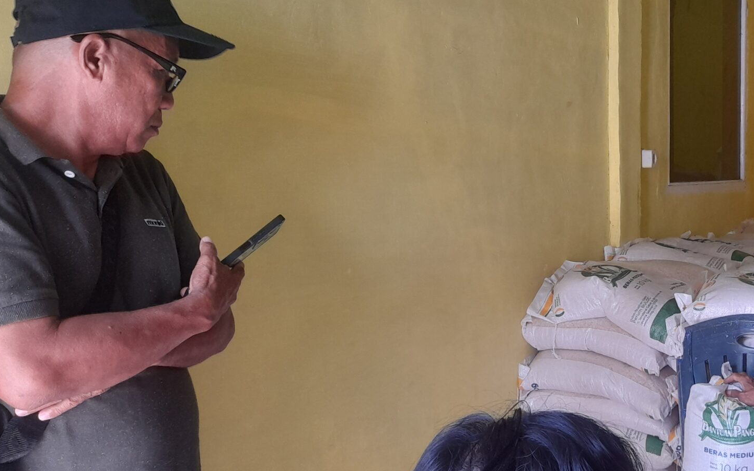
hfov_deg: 40.8
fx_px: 966
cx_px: 605
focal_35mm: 47
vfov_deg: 27.4
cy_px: 249
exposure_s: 1/50
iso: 100
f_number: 2
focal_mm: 4.6
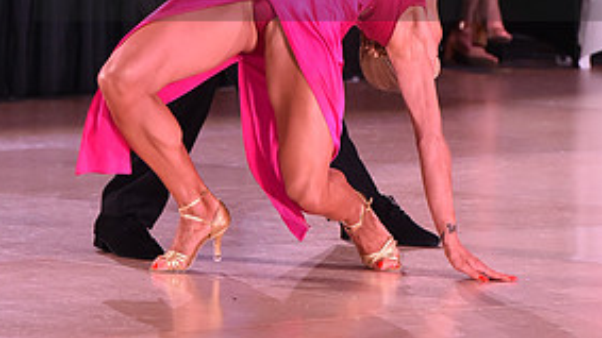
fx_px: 6862
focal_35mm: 430
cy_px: -49
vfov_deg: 2.8
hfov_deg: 5.0
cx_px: 329
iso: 2500
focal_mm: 200
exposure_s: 1/320
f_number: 5.6
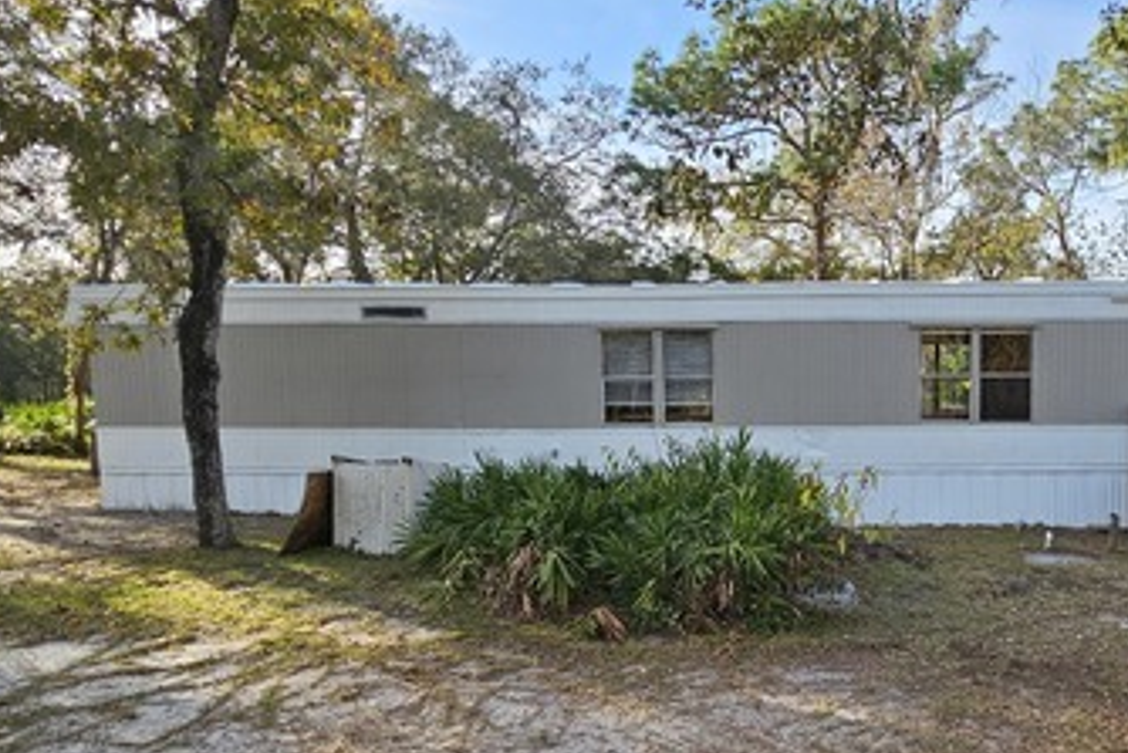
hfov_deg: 64.4
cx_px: 805
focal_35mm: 27
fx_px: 846
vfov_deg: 47.3
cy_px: 490
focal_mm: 2.2
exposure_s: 1/728
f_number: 2.2
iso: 50
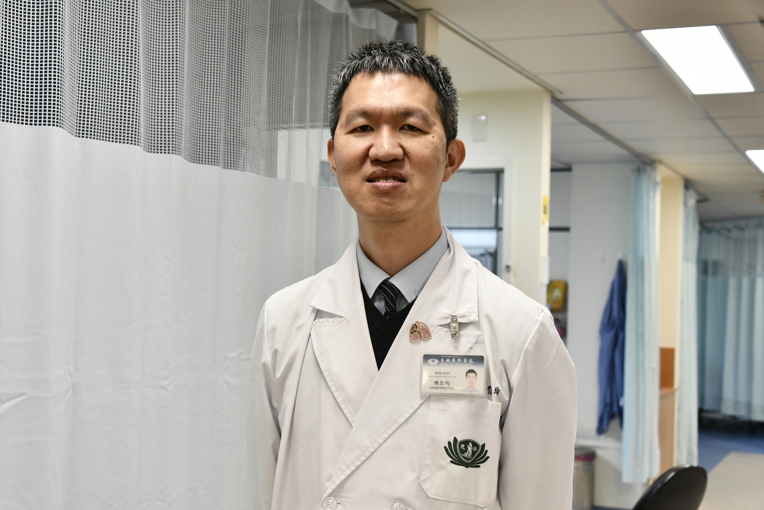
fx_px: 1040
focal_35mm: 49
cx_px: 378
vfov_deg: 27.5
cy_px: 258
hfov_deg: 40.3
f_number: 6.3
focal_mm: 48
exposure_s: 1/160
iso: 2500
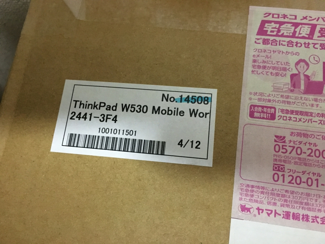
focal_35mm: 29
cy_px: 122
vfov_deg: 48.2
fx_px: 272
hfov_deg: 61.7
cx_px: 162
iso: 320
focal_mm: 4.15
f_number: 2.2
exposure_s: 1/15
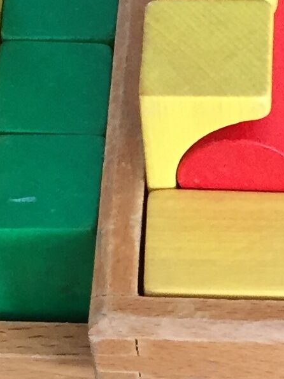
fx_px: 1740
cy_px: 434
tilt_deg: -60.7
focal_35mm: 159
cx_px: 290
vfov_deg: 12.2
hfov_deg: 9.3
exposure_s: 1/33
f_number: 2.2
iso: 160
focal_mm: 4.15
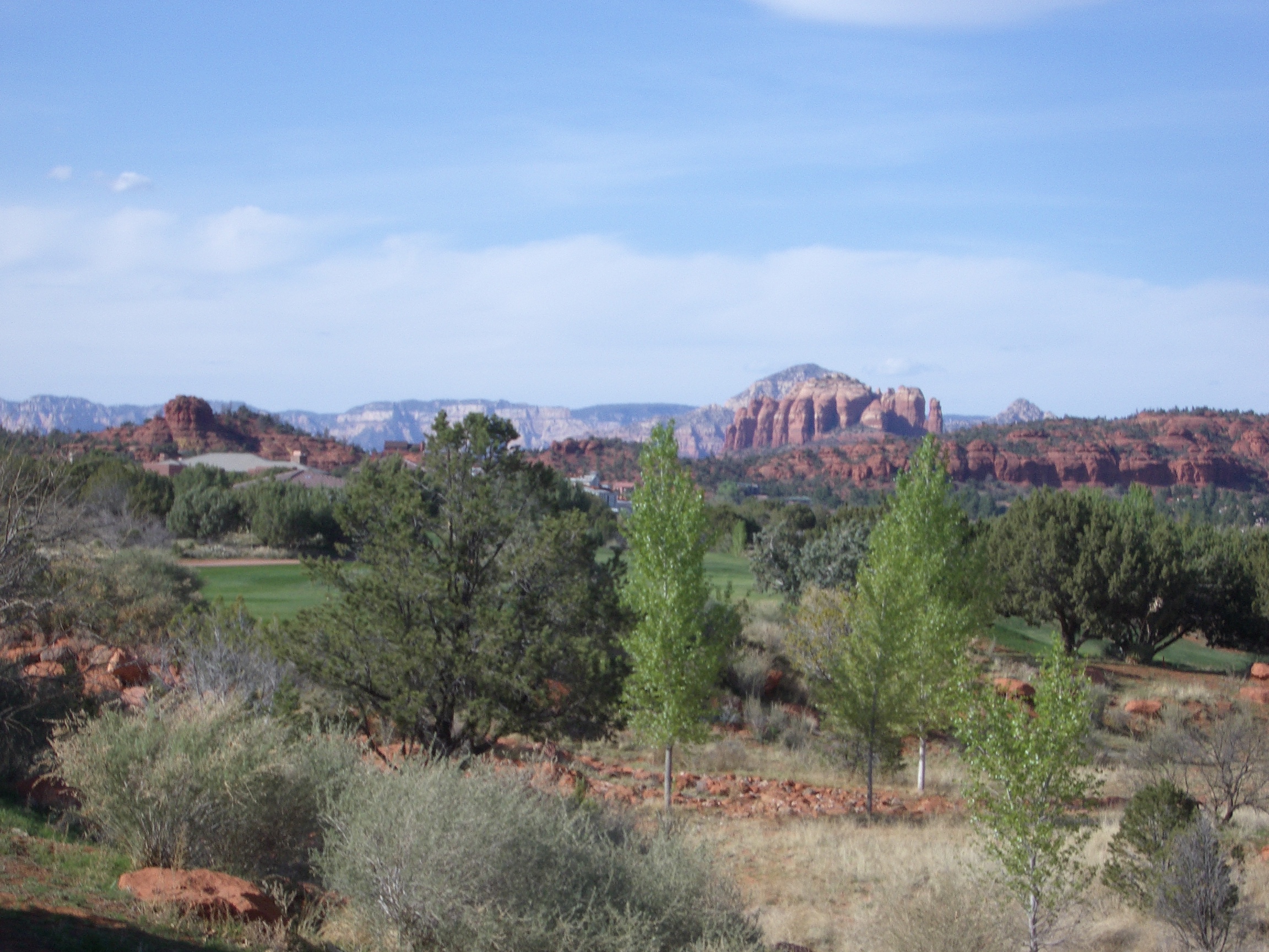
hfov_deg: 22.3
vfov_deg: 16.8
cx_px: 634
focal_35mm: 88
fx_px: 3226
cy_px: 476
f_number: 7
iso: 50
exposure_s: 1/200
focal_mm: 14.6
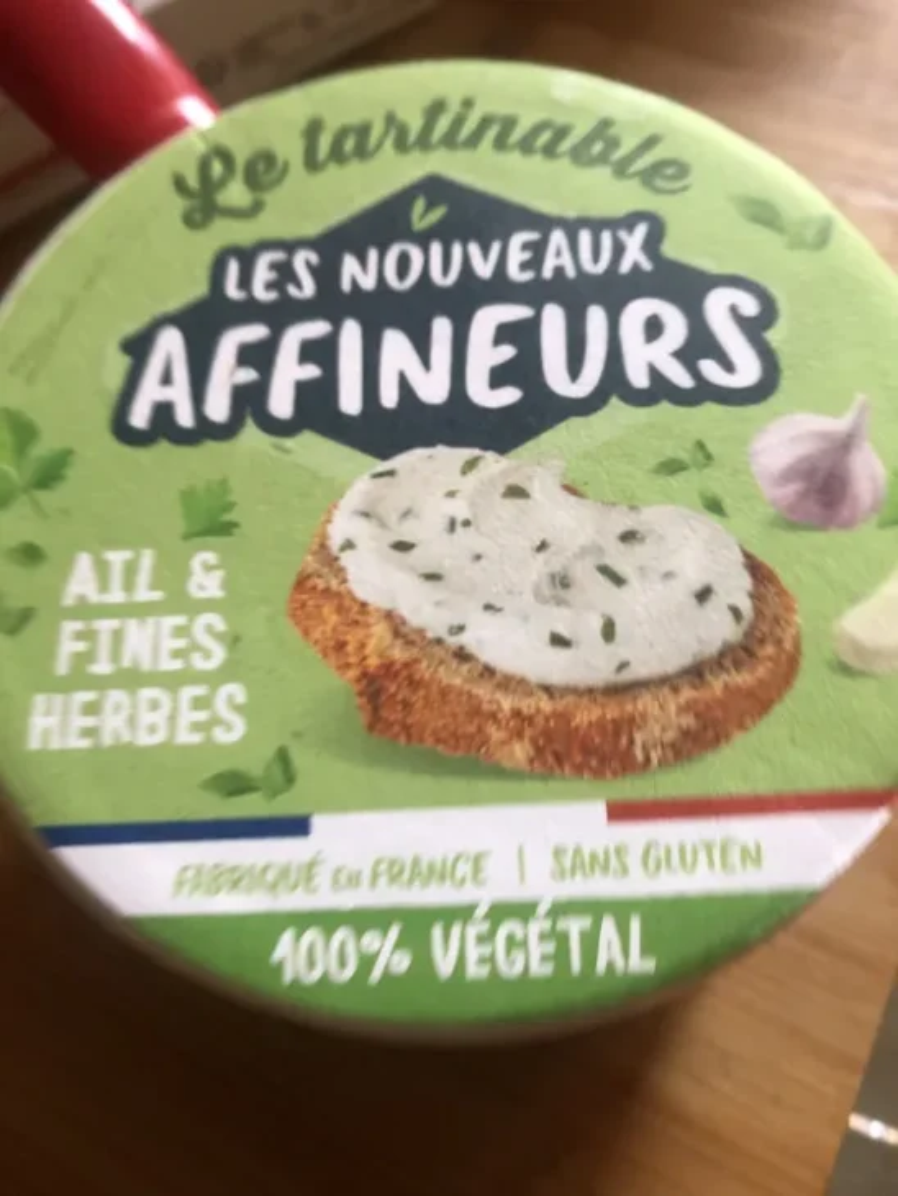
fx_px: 968
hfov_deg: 49.8
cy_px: 598
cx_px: 449
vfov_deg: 63.4
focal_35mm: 28
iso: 40
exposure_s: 1/20
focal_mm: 4
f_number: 1.8
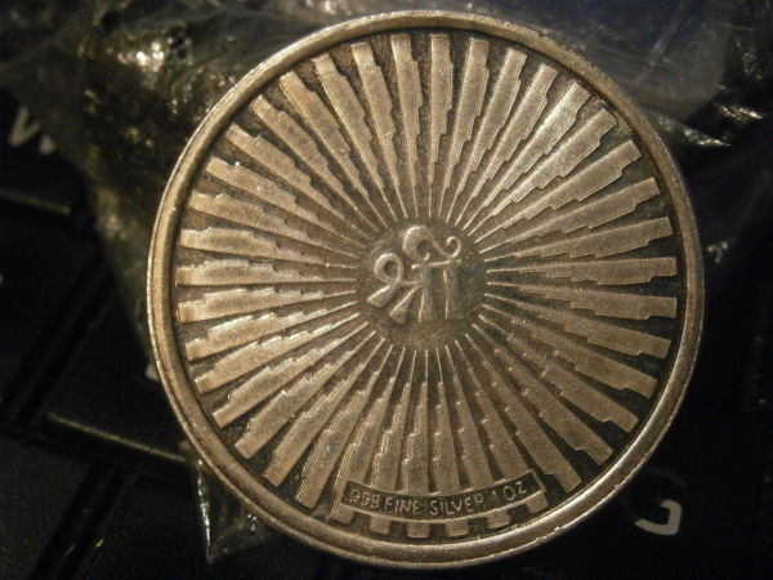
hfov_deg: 40.4
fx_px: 1050
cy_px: 290
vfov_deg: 30.9
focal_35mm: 47
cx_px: 386
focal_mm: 8.3
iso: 800
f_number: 3.4
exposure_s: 1/125
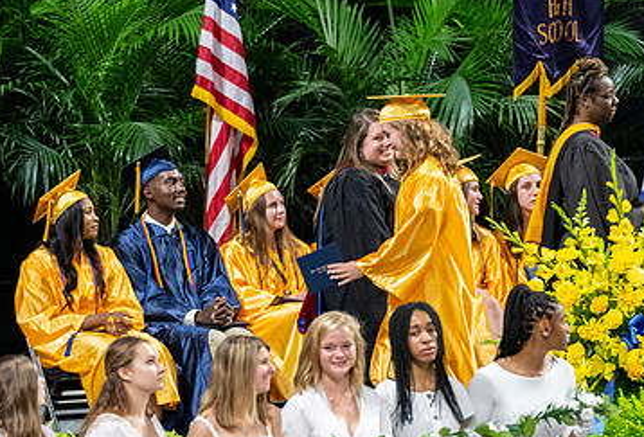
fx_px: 8239
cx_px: 266
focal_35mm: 458
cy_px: 283
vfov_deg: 3.0
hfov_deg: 4.5
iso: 2000
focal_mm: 190
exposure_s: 1/200
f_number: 4
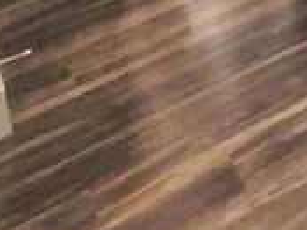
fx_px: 674
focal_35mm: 76
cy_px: -397
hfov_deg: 17.4
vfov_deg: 12.4
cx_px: 633
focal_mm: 2.2
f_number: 2.2
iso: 160
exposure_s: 1/60.2
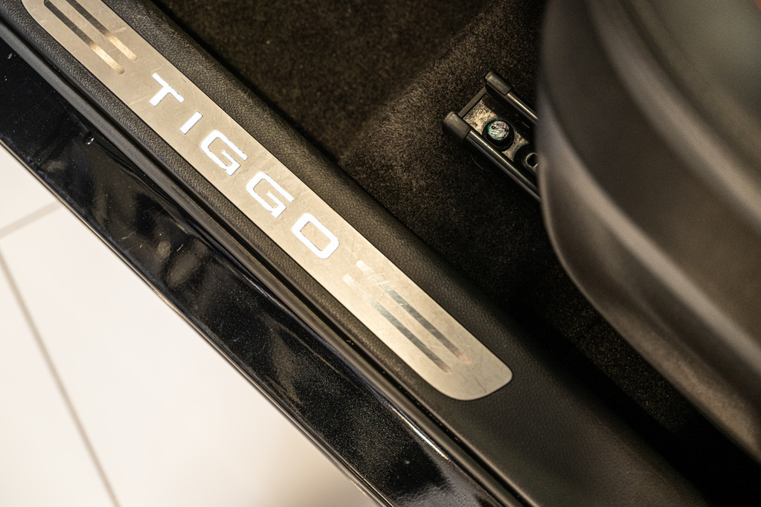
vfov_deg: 23.8
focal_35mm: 57
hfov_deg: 35.1
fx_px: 1205
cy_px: 254
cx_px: 380
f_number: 2.8
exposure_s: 1/160
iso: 1600
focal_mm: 57
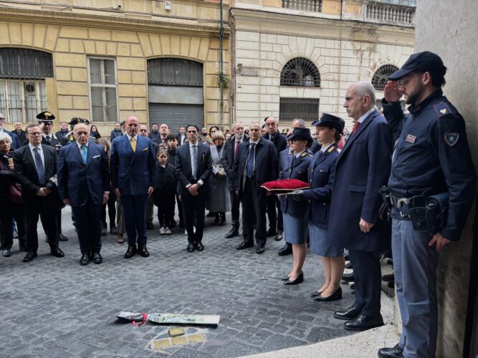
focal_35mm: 26
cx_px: 239
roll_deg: -0.3
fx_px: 359
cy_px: 179
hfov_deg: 67.3
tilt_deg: -7.5
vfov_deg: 53.0
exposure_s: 1/114
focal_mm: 5.96
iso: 32
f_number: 1.6
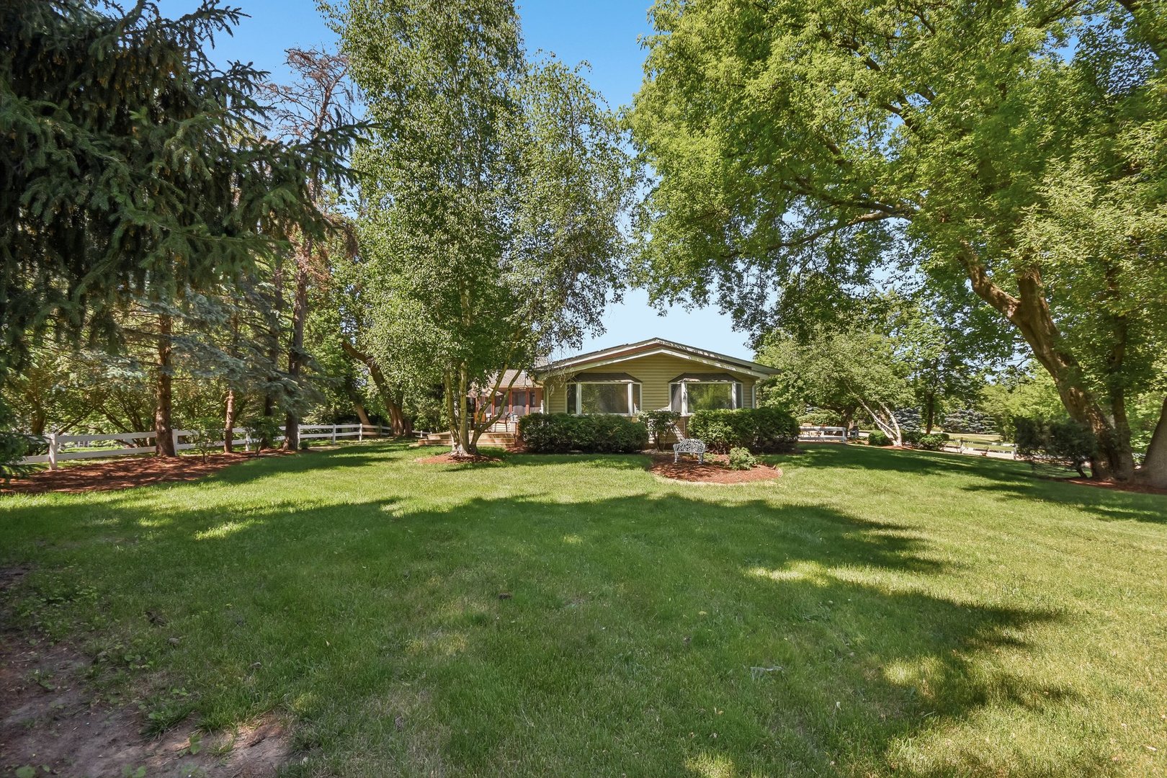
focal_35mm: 15
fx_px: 486
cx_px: 584
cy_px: 389
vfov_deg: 77.3
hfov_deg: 100.4
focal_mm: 10
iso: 400
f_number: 8
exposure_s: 1/400
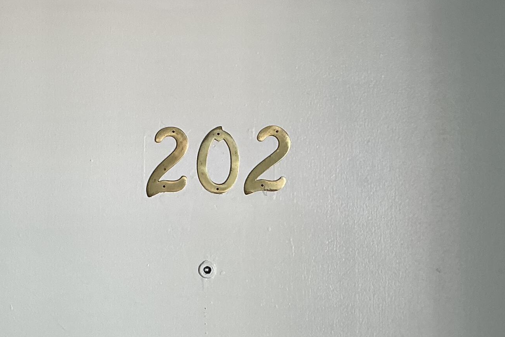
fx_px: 982
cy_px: 212
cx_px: 140
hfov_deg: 28.5
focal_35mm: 70
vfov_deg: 19.4
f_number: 1.8
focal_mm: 3
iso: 40
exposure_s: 1/120
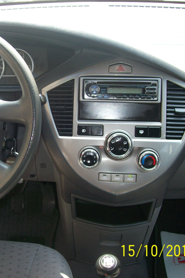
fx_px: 386
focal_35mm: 50
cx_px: 37
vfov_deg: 39.6
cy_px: 139
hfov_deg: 26.5
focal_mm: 6
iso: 80
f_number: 2.7
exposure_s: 1/64
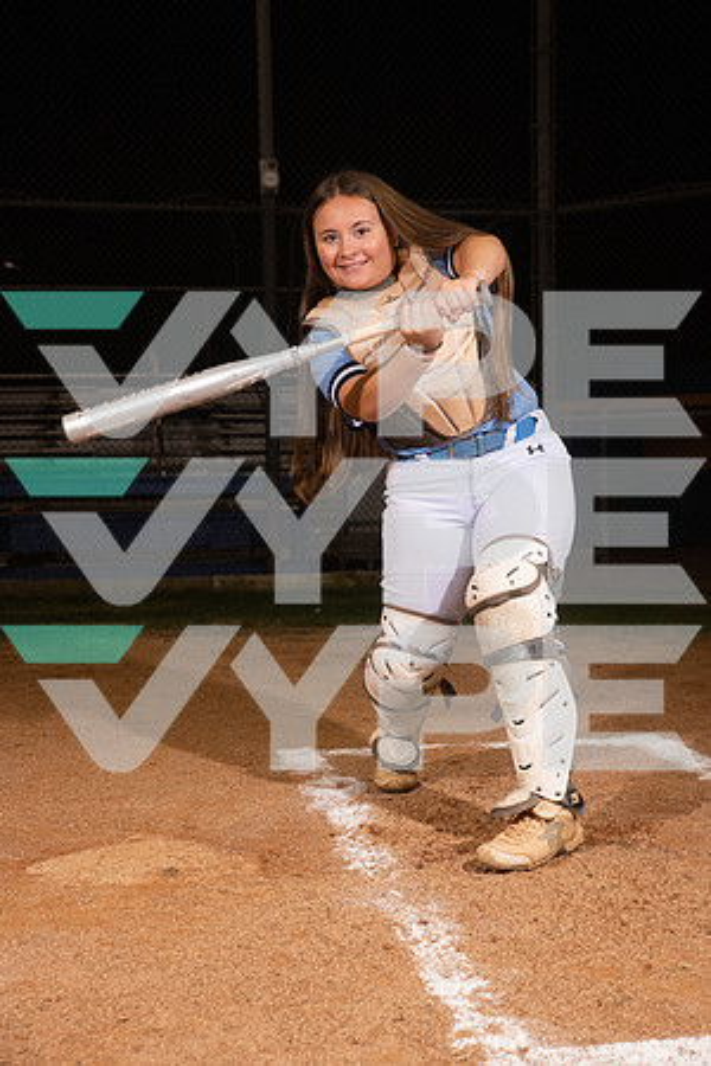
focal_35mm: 52
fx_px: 1540
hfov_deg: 26.0
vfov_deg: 38.2
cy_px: 533
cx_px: 356
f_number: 6.3
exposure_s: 1/500
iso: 1000
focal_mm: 52
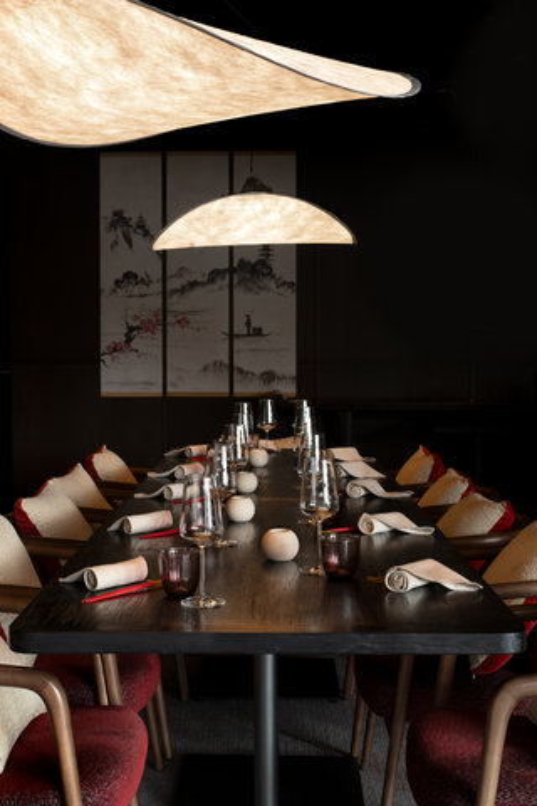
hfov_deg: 27.0
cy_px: 403
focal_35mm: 50
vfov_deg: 39.6
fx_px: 1119
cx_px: 268
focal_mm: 50
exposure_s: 1/10
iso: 250
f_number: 10
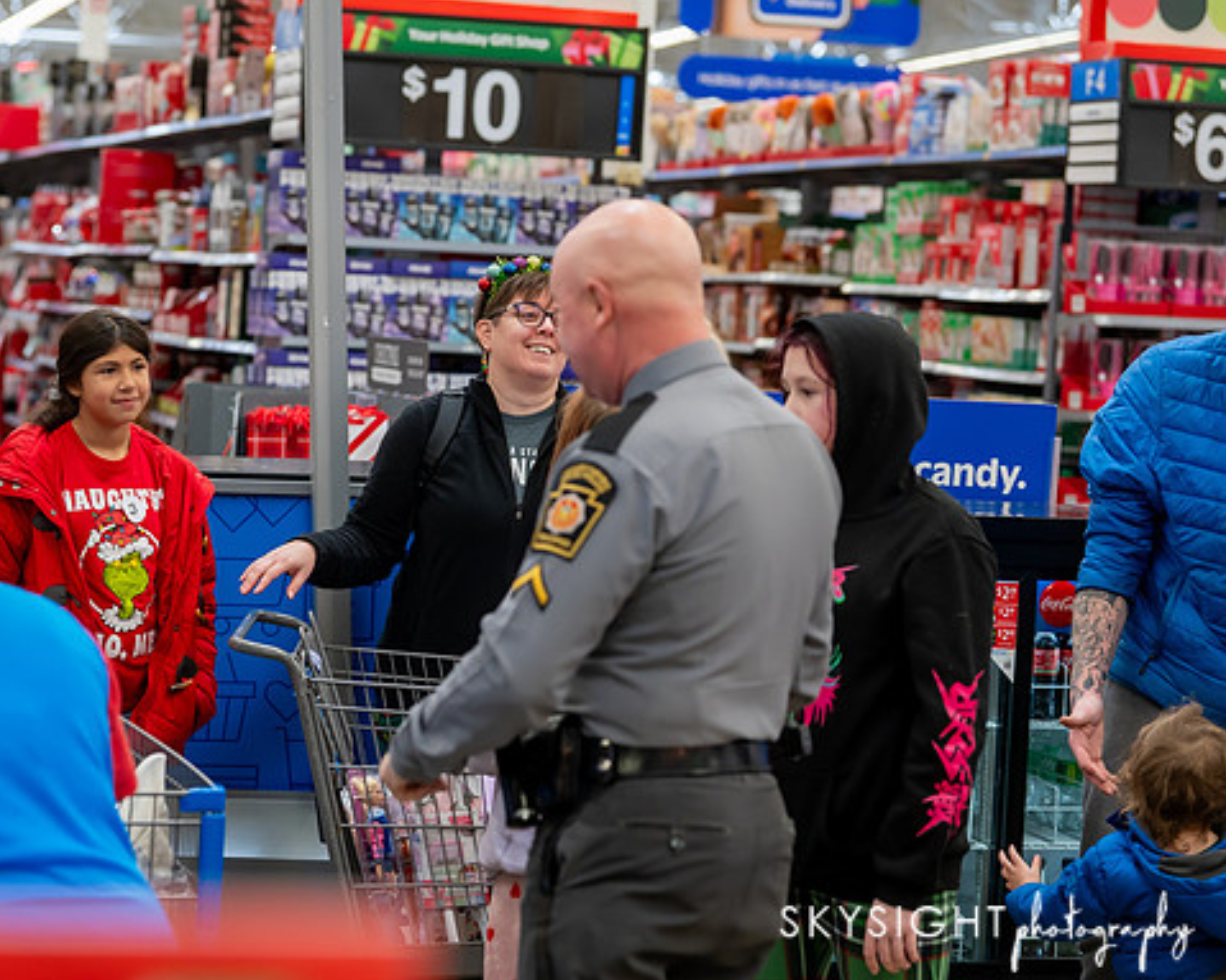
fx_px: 3773
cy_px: 492
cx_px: 495
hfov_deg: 18.4
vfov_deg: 14.8
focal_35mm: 104
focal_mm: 86
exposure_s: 1/320
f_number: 3.5
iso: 2000
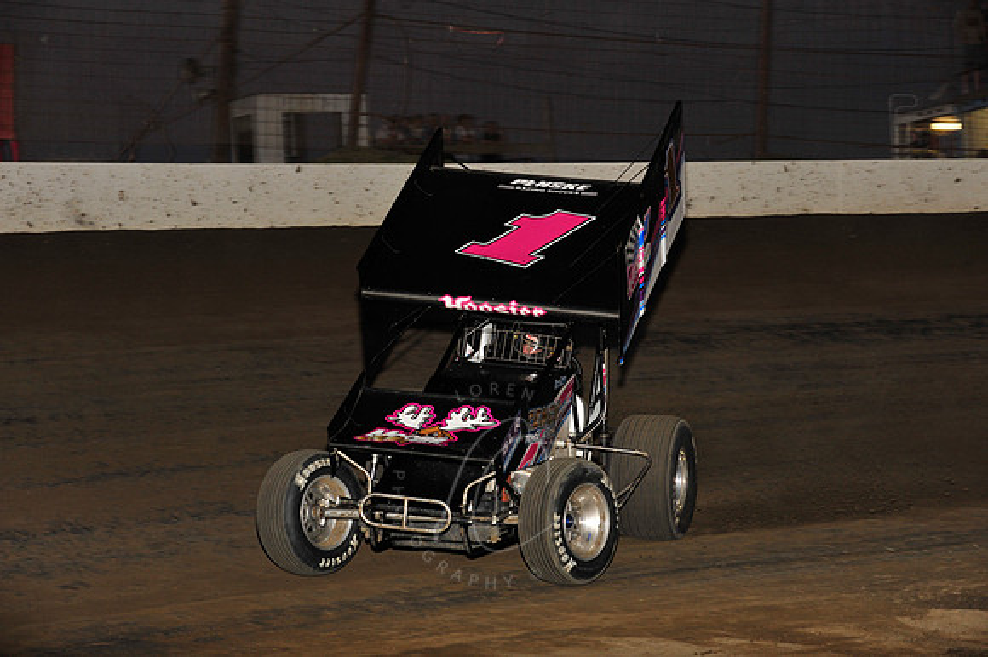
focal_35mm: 120
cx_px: 494
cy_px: 328
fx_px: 3291
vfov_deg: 11.4
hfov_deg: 17.1
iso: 1000
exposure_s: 1/320
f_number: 7.1
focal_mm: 120
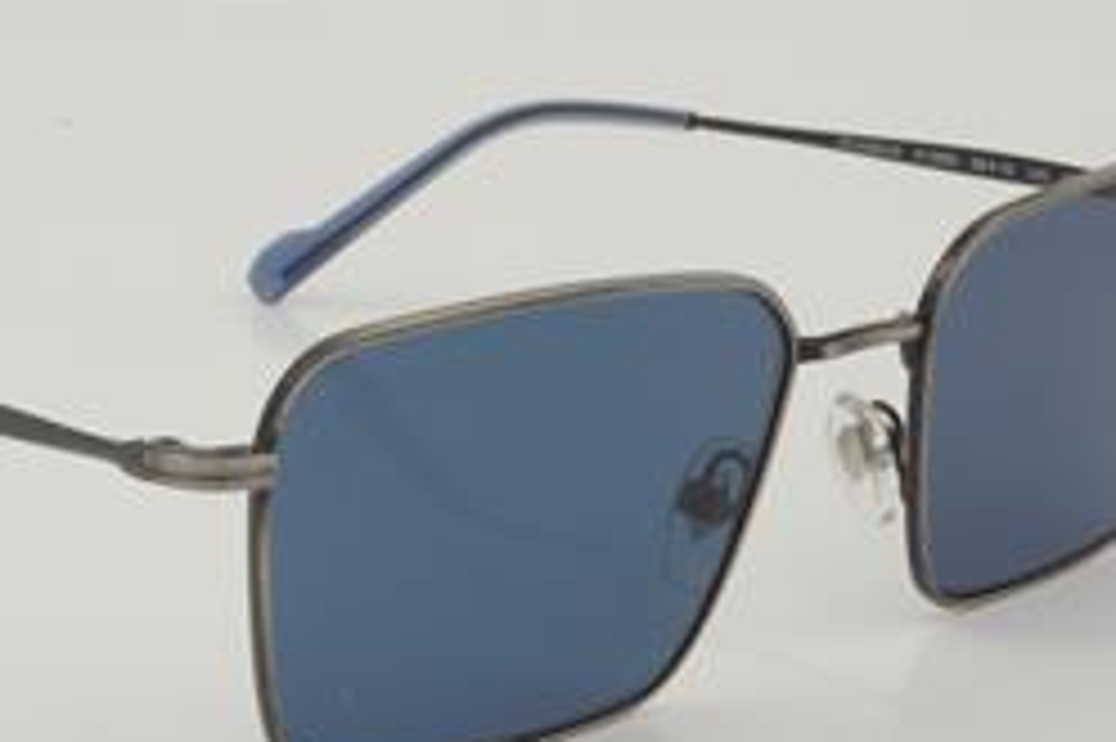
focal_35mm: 121
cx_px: 396
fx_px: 3748
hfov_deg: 16.9
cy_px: 459
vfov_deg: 11.3
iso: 100
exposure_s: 1/3
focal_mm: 50
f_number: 32
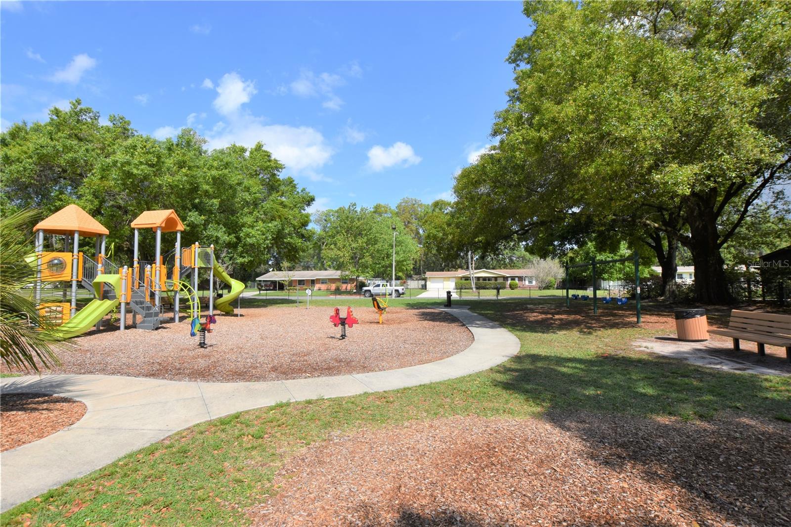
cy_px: 264
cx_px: 396
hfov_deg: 100.4
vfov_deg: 77.3
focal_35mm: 15
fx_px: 329
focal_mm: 10
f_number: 8
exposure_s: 1/250
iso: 100
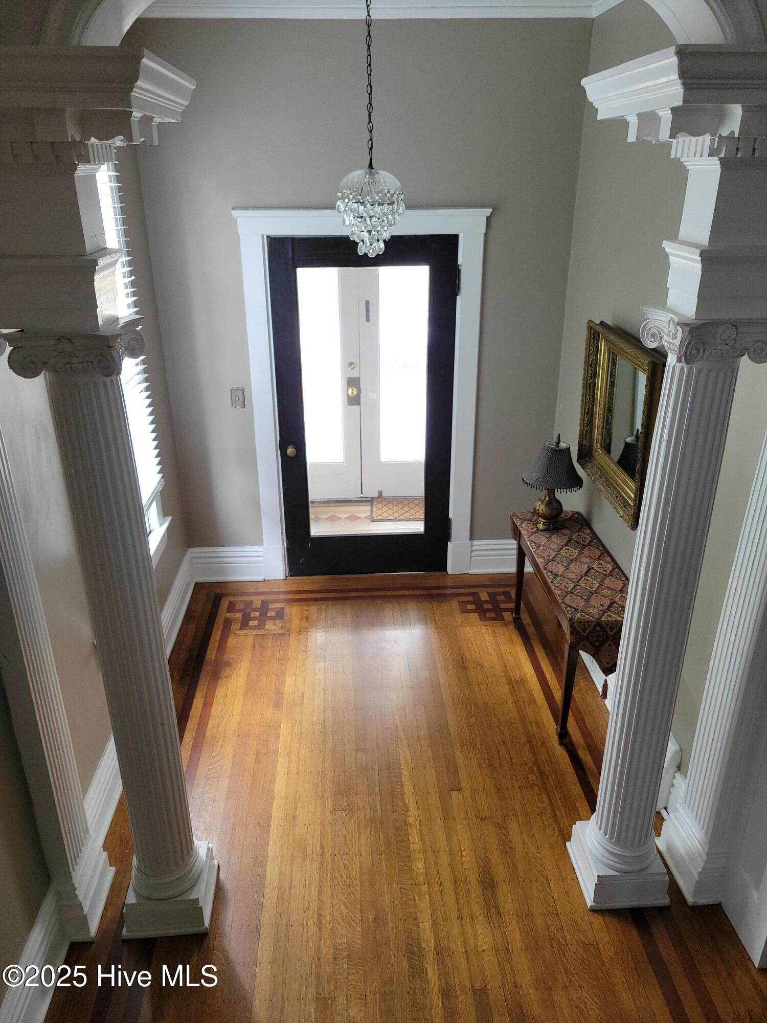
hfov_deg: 53.1
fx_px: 768
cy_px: 512
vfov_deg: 67.3
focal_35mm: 26
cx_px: 384
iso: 200
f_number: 1.8
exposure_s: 1/60
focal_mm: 5.4
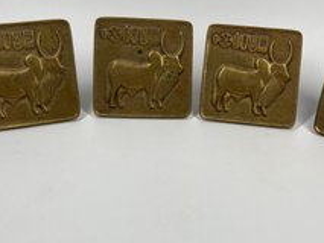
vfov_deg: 31.9
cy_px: 75
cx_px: 200
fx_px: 421
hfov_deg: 41.8
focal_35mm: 45
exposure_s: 1/287
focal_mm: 3.99
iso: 20
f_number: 1.8
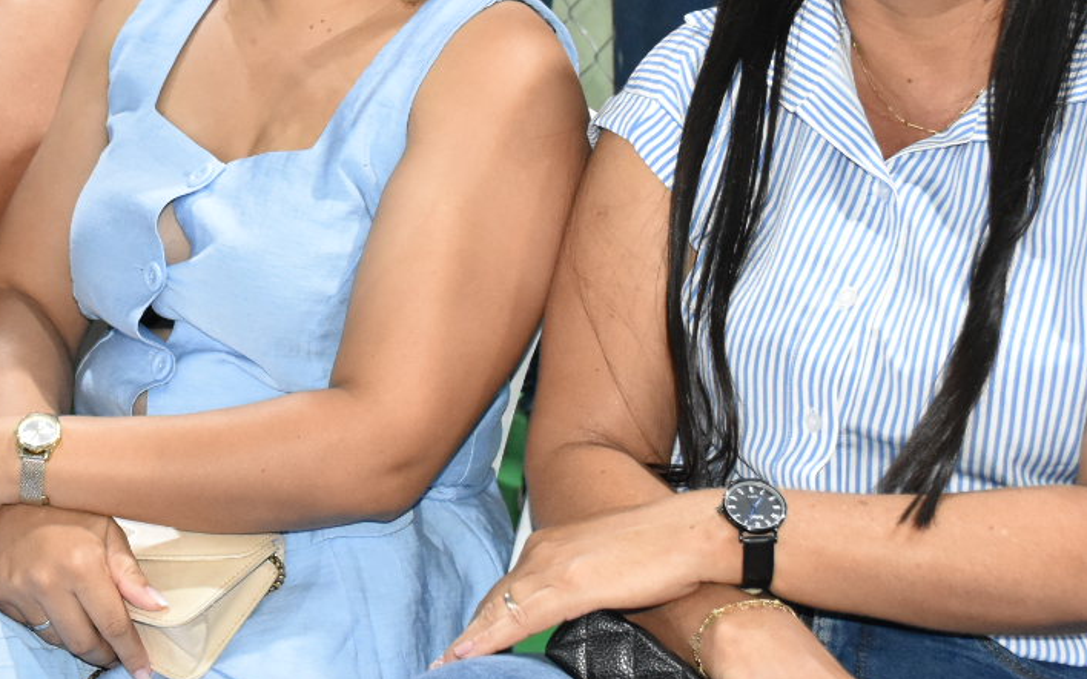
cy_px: 201
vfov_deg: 16.9
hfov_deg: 26.2
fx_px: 2280
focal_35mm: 77
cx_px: 189
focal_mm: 22
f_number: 4.5
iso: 2500
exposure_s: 1/100
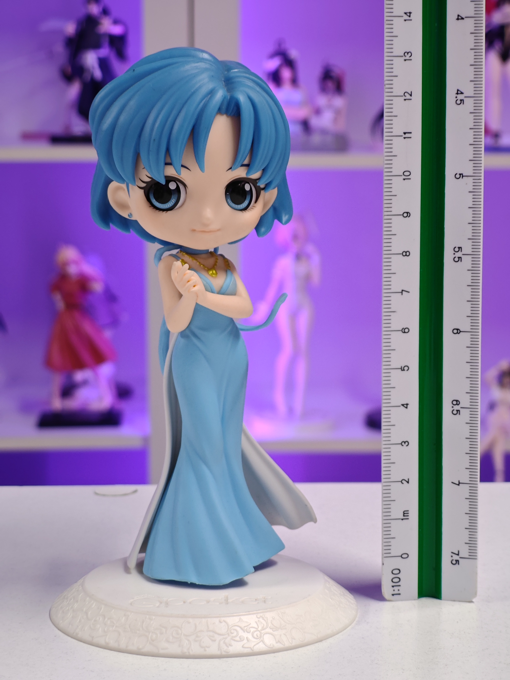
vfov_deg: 24.4
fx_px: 1572
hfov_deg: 18.4
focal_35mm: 80
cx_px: 255
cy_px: 340
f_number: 2.4
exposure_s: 1/21
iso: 400
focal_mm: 7.48
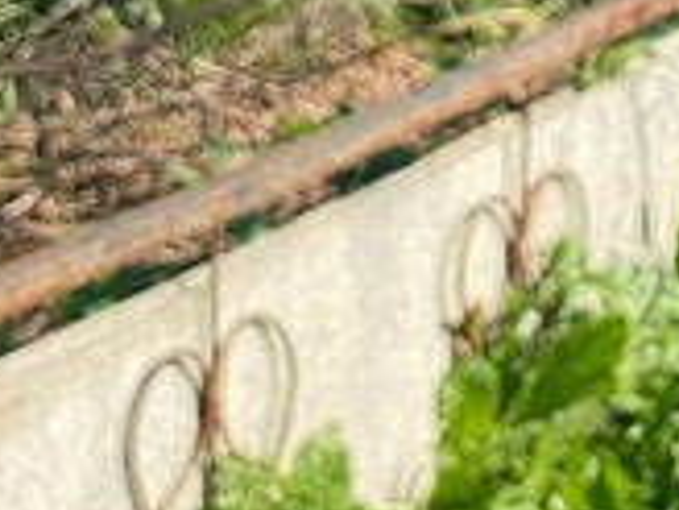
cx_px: 1060
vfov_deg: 5.9
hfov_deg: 7.7
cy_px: -25
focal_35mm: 253
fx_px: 4963
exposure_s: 1/727
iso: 20
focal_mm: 6
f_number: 2
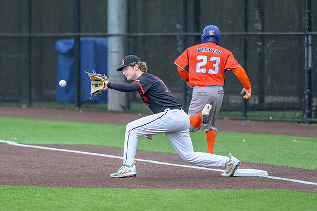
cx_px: 134
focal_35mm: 404
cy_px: 137
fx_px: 3555
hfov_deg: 5.1
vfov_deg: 3.4
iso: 900
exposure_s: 1/2000
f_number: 2.8
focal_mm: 200
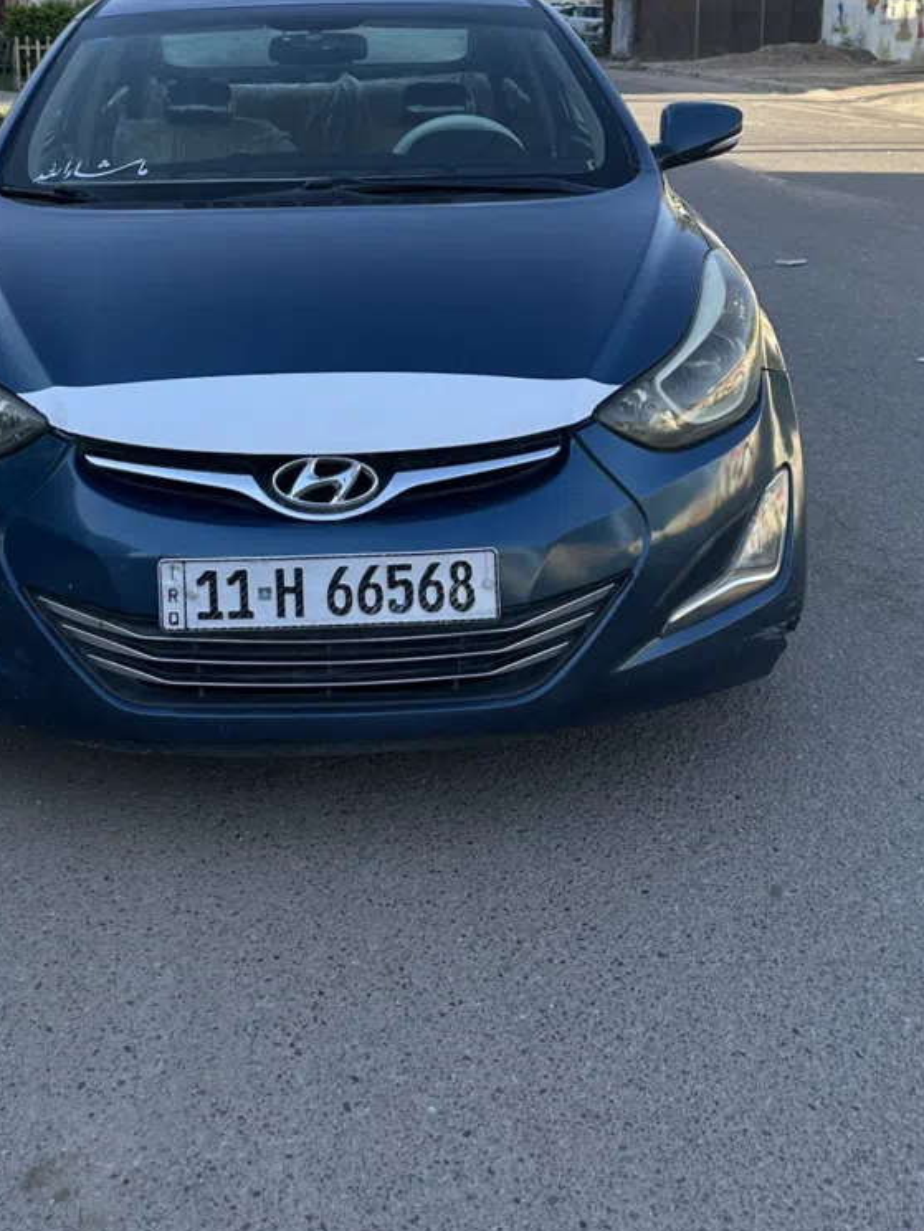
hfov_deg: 32.7
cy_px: 254
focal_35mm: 44
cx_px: 332
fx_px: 1566
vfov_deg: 41.2
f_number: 1.78
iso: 80
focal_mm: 6.86
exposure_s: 1/1517
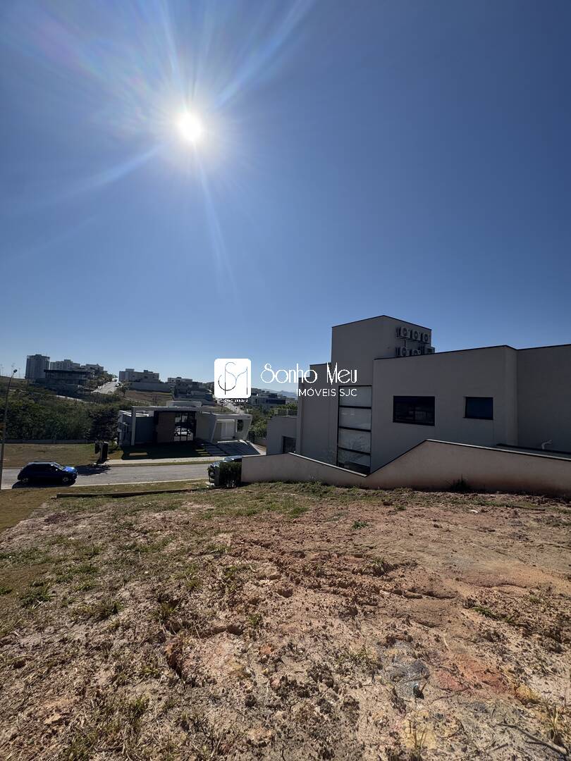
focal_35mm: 14
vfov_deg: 102.1
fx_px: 308
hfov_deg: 85.7
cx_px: 286
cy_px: 380
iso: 40
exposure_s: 1/3906
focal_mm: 2.22
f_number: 2.2
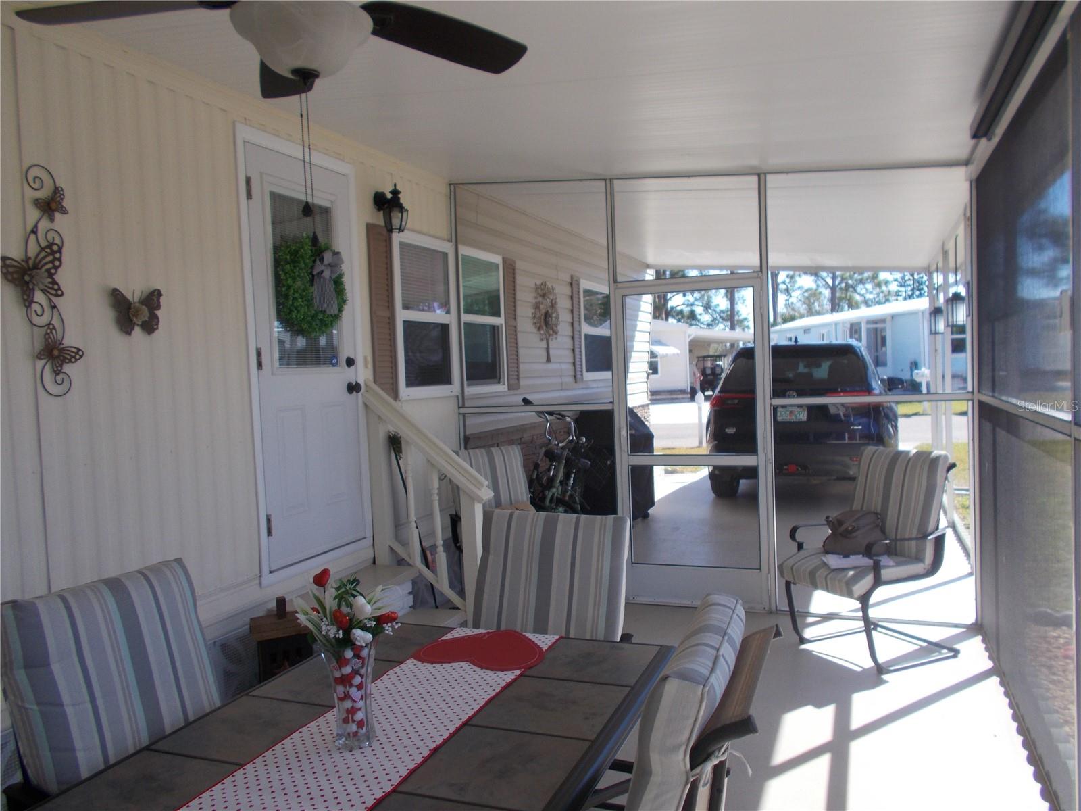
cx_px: 540
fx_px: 812
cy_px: 406
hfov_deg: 67.3
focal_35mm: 26
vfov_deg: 53.1
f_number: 3.2
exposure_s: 1/250
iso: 80
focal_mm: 4.6
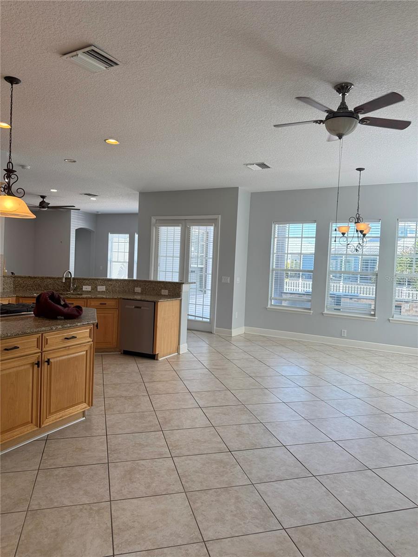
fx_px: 386
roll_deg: -2.2
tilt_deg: -0.7
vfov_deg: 71.6
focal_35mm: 24
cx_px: 209
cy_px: 278
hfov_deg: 56.8
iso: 80
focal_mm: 6.76
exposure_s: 1/298
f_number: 1.78
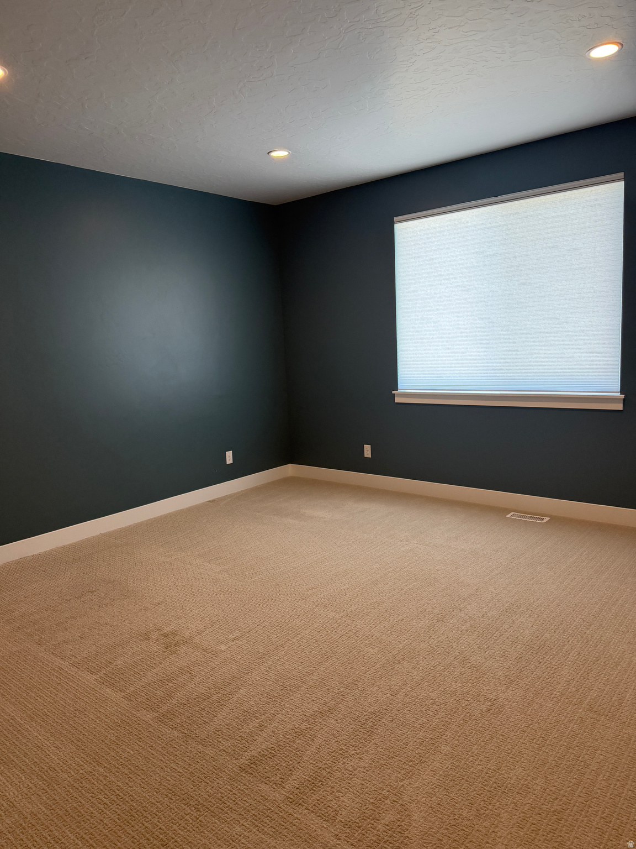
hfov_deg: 56.8
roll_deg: +3.0
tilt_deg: -8.7
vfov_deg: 71.6
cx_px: 318
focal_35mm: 24
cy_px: 424
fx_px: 588
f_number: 1.78
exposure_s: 1/164
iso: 200
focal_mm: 6.76
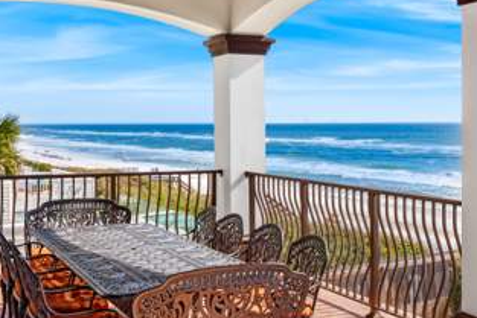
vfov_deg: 26.9
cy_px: 175
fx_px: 666
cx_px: 264
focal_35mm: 50
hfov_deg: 39.4
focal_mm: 32.8
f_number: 7.1
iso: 250
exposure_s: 1/400
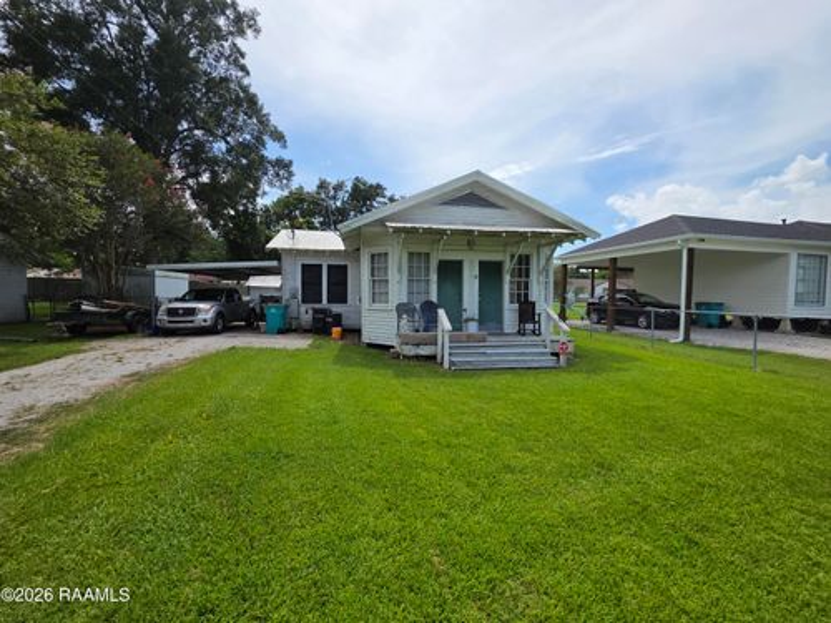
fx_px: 312
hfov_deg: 106.2
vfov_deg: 89.9
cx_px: 416
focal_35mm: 13
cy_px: 312
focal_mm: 2.2
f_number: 1.9
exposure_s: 1/2607
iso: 40
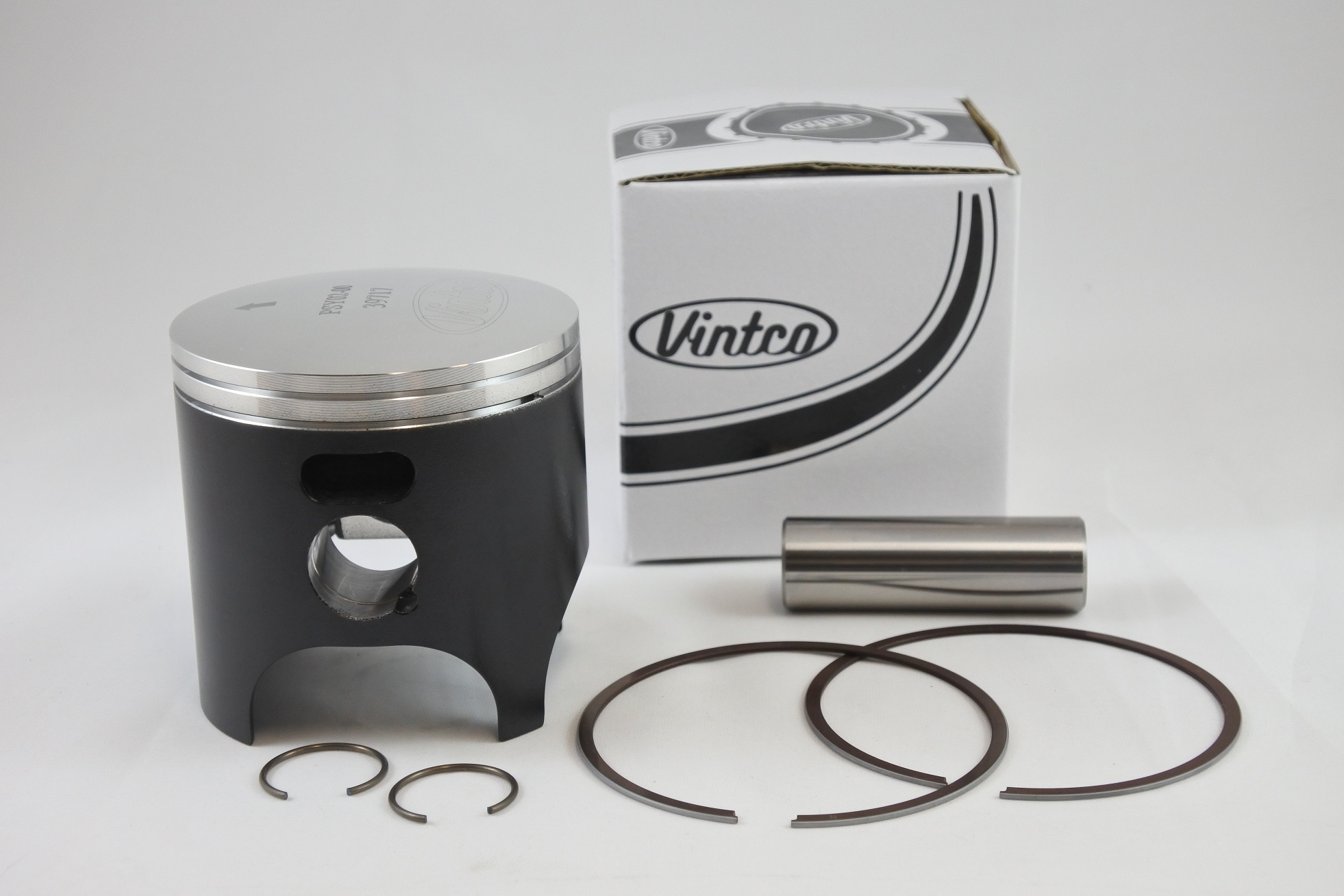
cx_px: 672
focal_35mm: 60
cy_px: 448
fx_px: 2240
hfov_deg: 33.4
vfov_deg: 22.6
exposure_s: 1/125
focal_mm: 22.3
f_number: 4.8
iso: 500
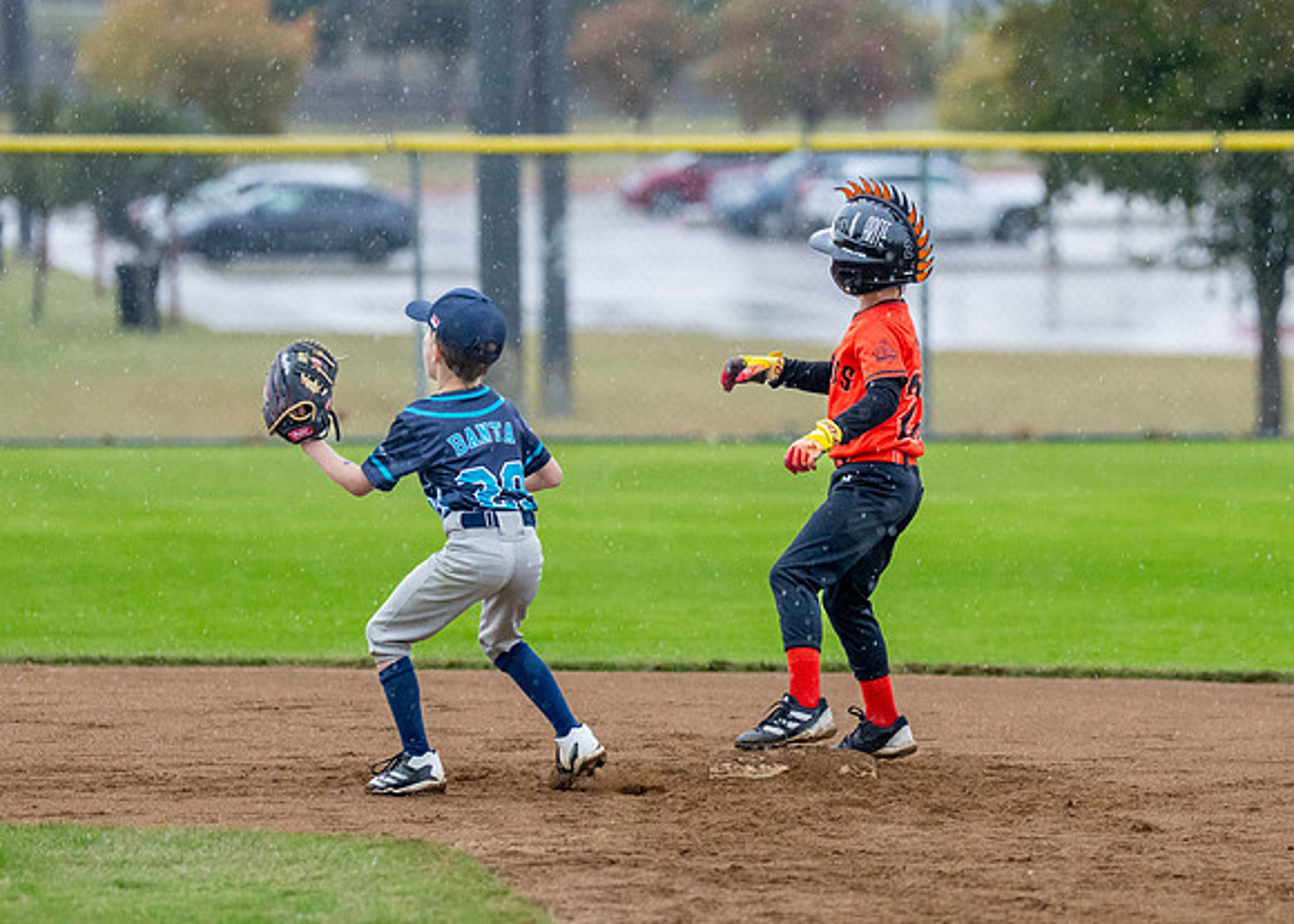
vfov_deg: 4.6
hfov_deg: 6.5
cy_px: 509
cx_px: 794
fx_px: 11452
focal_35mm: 312
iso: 1600
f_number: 2.8
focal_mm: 155
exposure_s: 1/1000
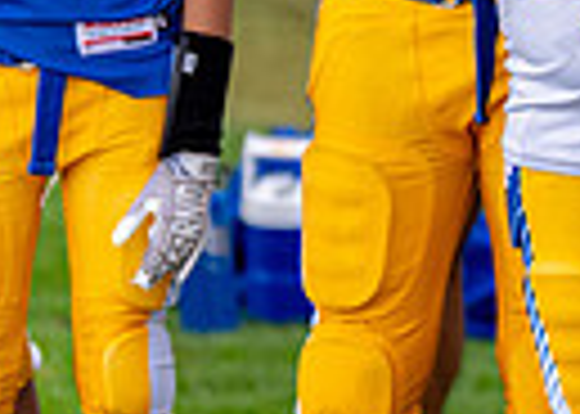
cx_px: 883
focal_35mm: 492
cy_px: -64
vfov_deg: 2.9
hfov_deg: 4.1
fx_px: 8100
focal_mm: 100
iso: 500
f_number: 2.8
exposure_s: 1/1250
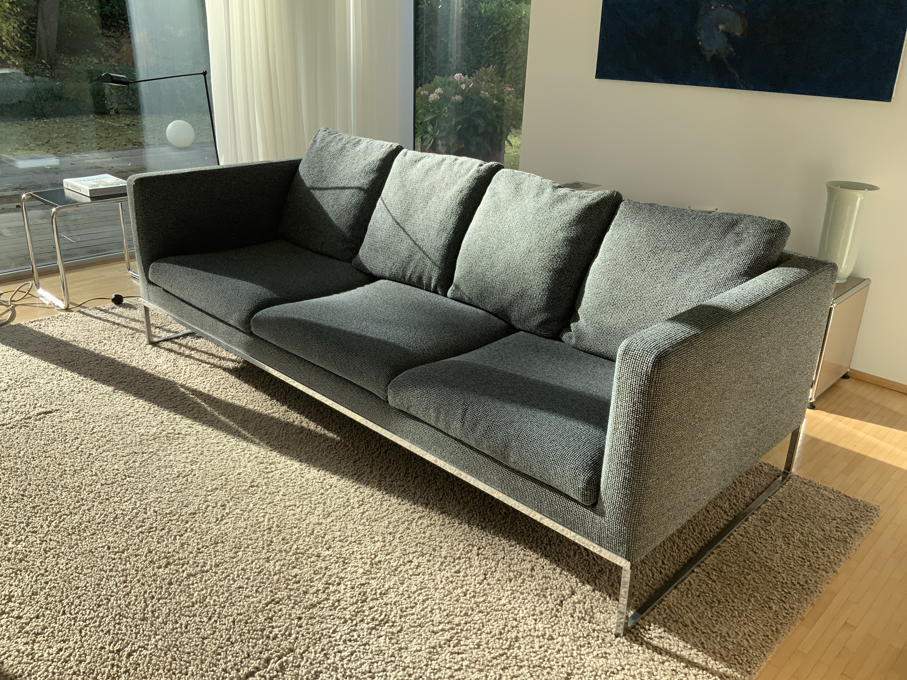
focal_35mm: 29
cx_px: 454
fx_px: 760
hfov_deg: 61.7
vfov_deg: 48.2
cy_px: 340
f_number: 1.8
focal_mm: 3
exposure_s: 1/500
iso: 16
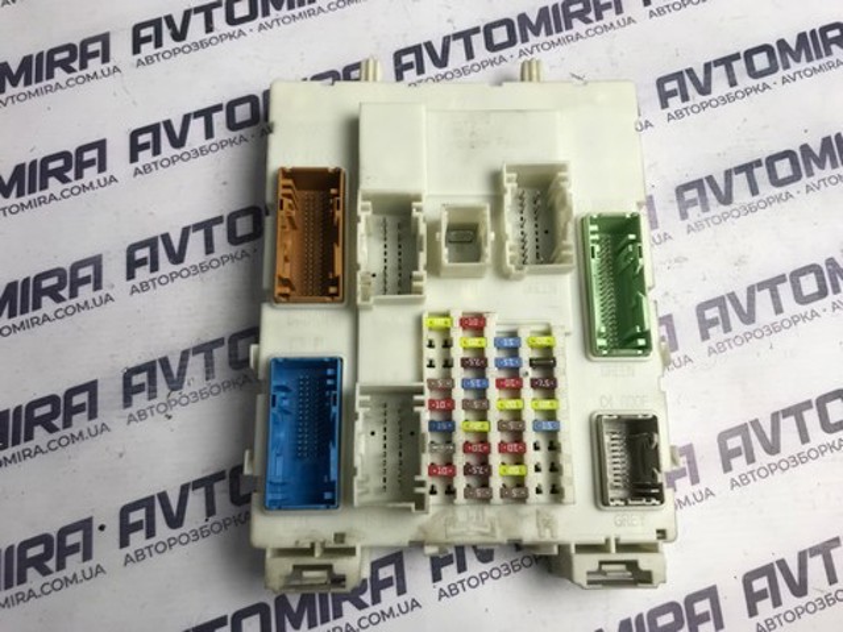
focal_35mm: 28
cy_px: 316
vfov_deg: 49.7
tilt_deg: -76.7
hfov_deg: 63.4
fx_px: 682
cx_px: 422
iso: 32
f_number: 1.8
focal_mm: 3.99
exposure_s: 1/100
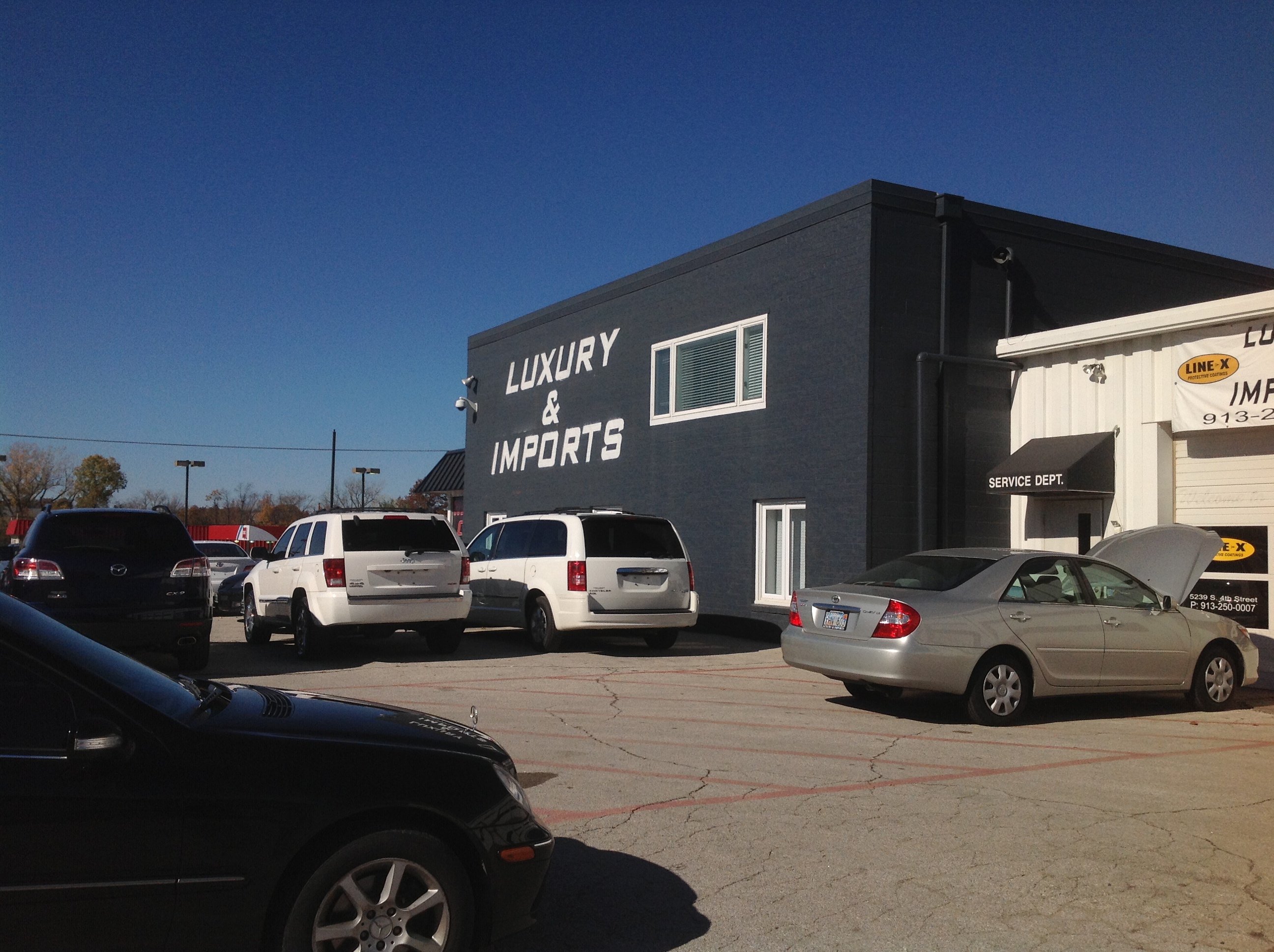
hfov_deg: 52.7
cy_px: 476
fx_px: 1286
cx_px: 637
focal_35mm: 35
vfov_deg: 40.6
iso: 64
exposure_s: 1/6061
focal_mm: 4.28
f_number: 2.4
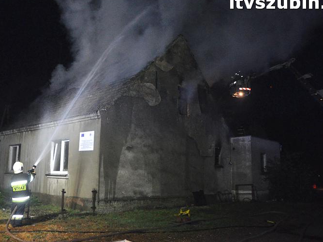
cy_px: 116
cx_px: 156
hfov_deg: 55.3
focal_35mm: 33
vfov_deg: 42.9
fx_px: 308
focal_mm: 18
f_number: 5.6
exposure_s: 1/60
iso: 2500
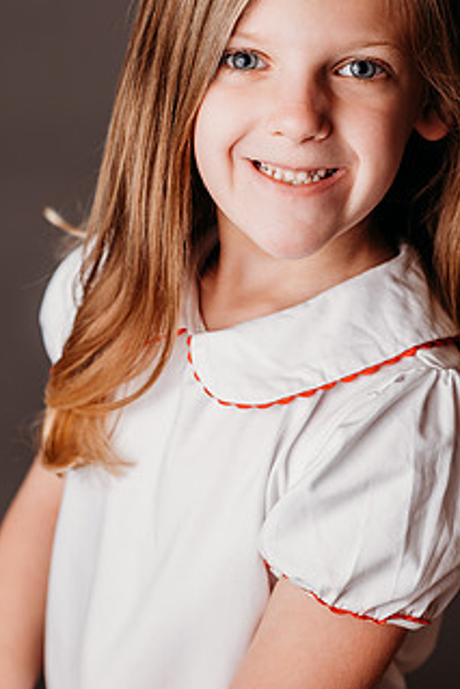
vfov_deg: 17.0
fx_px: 2297
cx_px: 259
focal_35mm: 120
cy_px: 205
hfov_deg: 11.4
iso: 100
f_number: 4
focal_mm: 85
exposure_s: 1/200
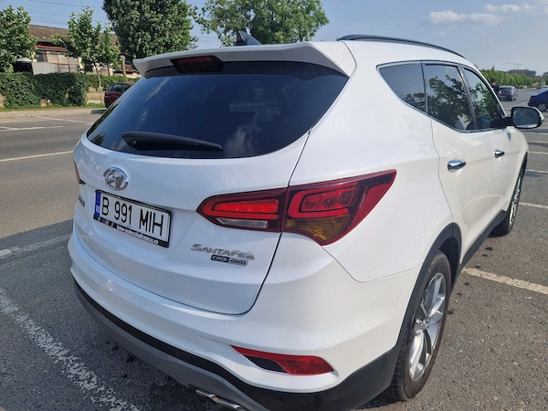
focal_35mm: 23
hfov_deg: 73.9
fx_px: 364
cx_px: 274
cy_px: 206
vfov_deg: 58.9
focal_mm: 5.4
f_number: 1.8
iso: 50
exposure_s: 1/2176
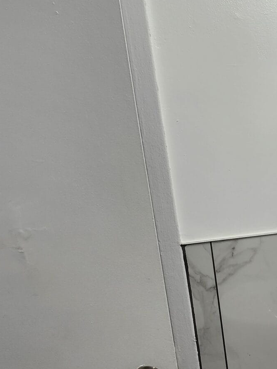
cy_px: 373
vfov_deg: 27.6
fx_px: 704
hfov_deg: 19.8
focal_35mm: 66
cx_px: 395
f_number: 1.8
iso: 160
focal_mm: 5.54
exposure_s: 1/120
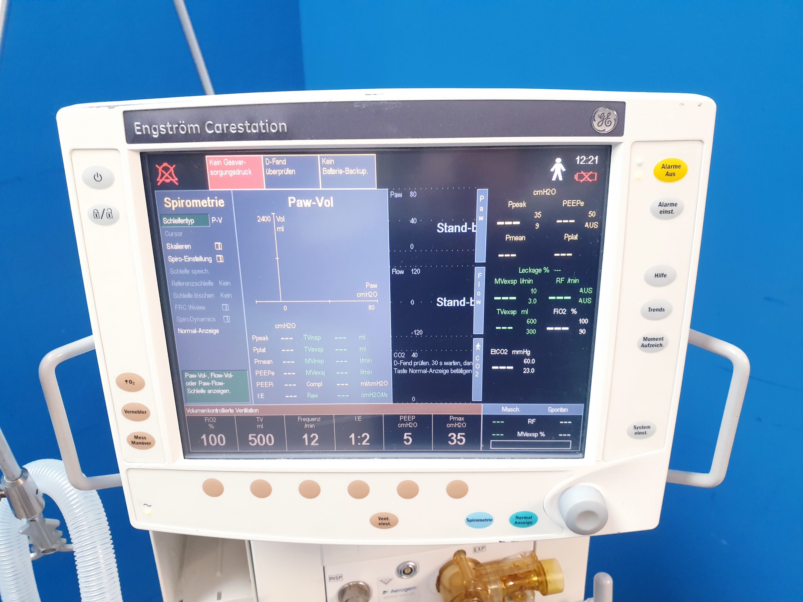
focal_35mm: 26
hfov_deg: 67.3
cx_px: 402
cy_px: 301
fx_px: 603
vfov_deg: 53.1
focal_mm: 4.3
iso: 250
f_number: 2.4
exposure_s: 1/50
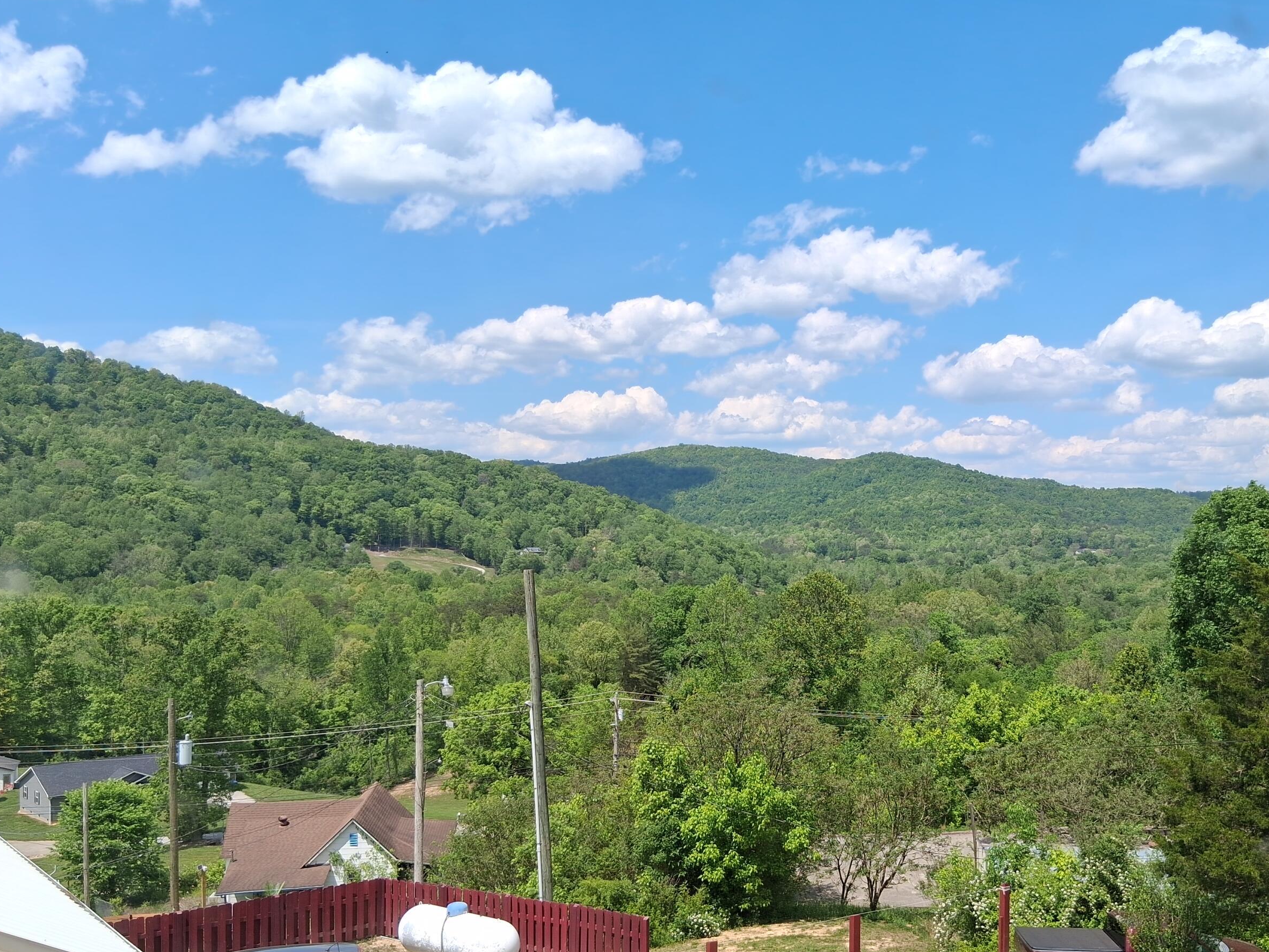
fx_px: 1210
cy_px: 556
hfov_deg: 54.7
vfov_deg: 42.8
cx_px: 800
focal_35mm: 33
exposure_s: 1/604
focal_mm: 3.98
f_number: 1.8
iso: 25
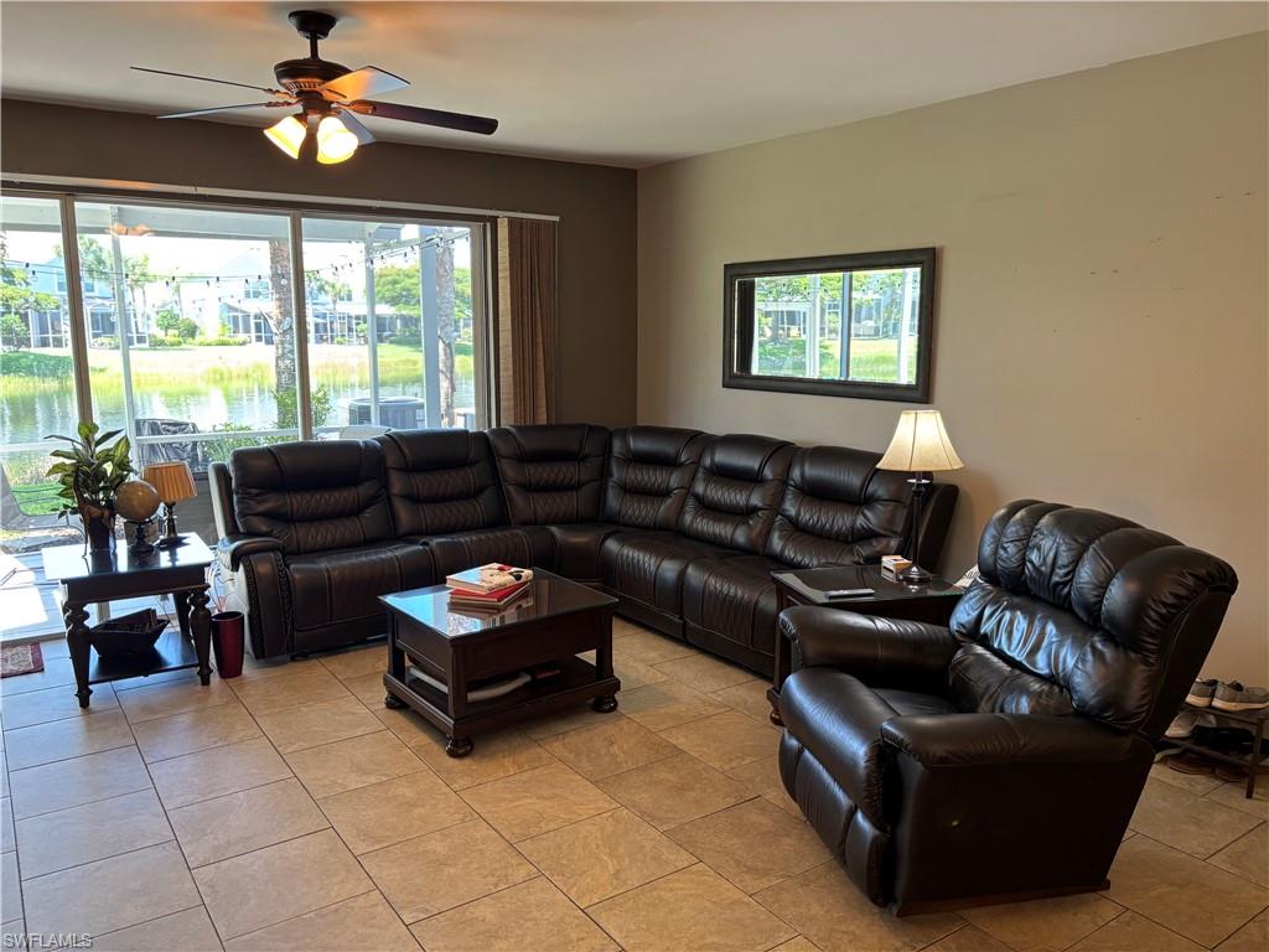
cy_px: 476
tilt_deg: -9.2
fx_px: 953
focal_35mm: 26
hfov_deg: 67.3
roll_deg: -0.3
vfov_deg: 53.1
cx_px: 634
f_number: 1.6
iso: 160
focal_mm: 5.96
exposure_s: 1/60
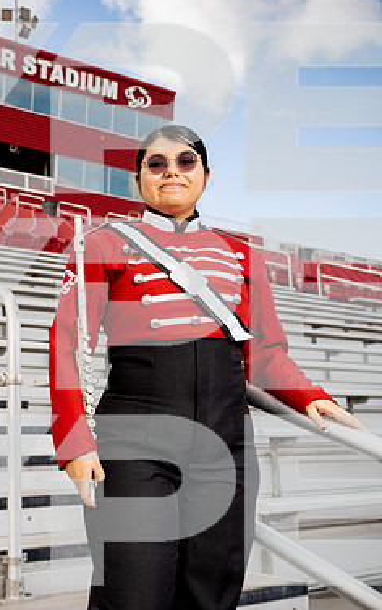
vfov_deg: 42.6
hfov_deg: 26.4
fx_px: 782
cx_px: 24
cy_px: 305
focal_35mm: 47
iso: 100
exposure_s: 1/250
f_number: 5
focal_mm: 30
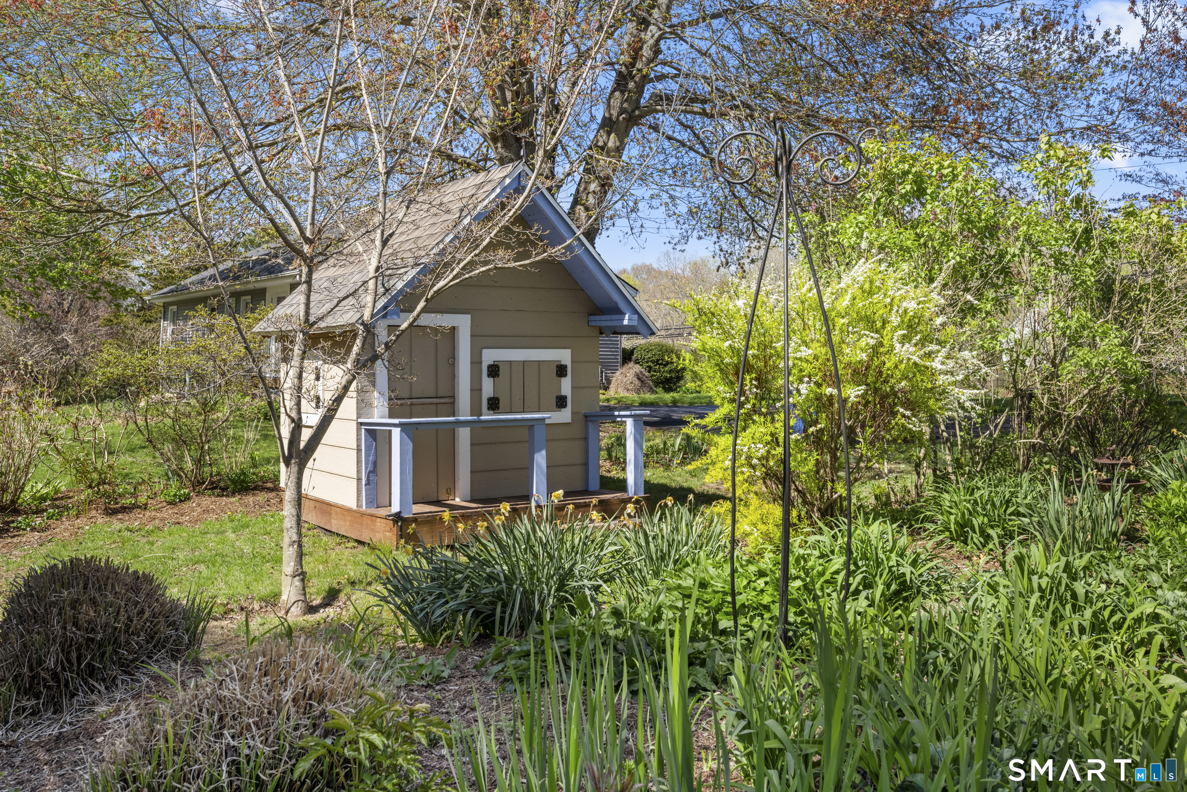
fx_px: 989
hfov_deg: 61.9
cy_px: 396
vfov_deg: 43.6
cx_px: 594
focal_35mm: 30
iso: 320
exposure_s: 1/160
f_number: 9
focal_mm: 30
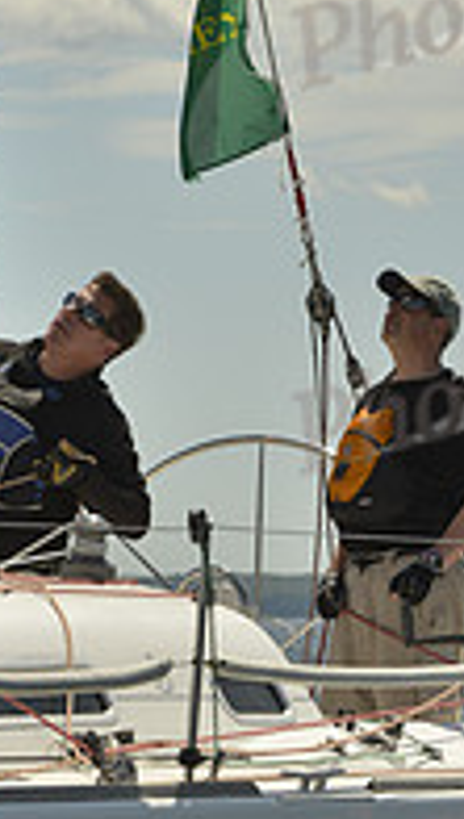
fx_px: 5788
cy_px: 644
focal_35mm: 266
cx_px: 77
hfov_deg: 4.6
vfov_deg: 8.1
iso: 280
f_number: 9
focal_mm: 86
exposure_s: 1/1600
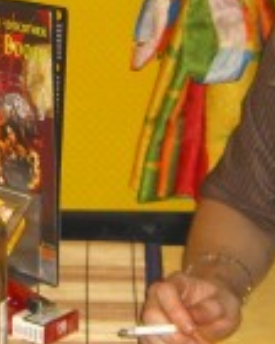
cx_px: -22
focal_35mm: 159
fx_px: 1618
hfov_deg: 9.6
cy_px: 111
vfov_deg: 12.1
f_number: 2.8
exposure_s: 1/60
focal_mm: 7.9
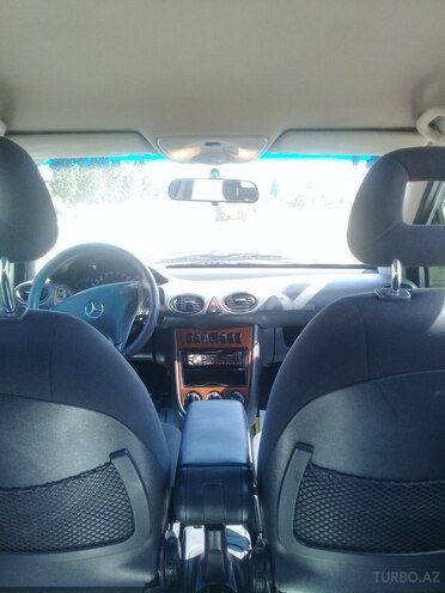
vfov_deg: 58.4
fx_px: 531
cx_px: 222
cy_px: 296
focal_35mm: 31
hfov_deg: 45.4
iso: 80
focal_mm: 3.3
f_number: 2.2
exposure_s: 1/100
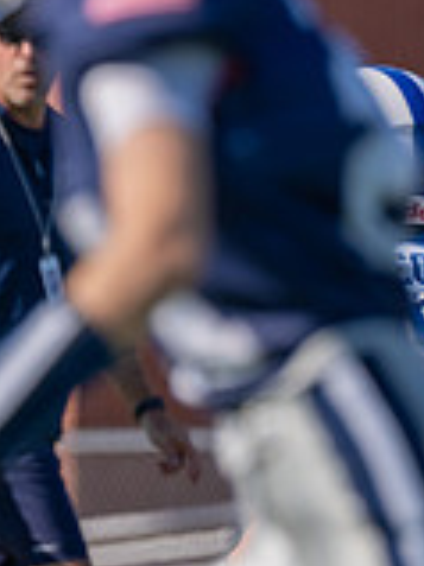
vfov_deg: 1.9
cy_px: 475
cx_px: -553
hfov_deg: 1.4
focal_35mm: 1041
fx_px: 17024
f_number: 3.5
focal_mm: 200
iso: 100
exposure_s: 1/1600
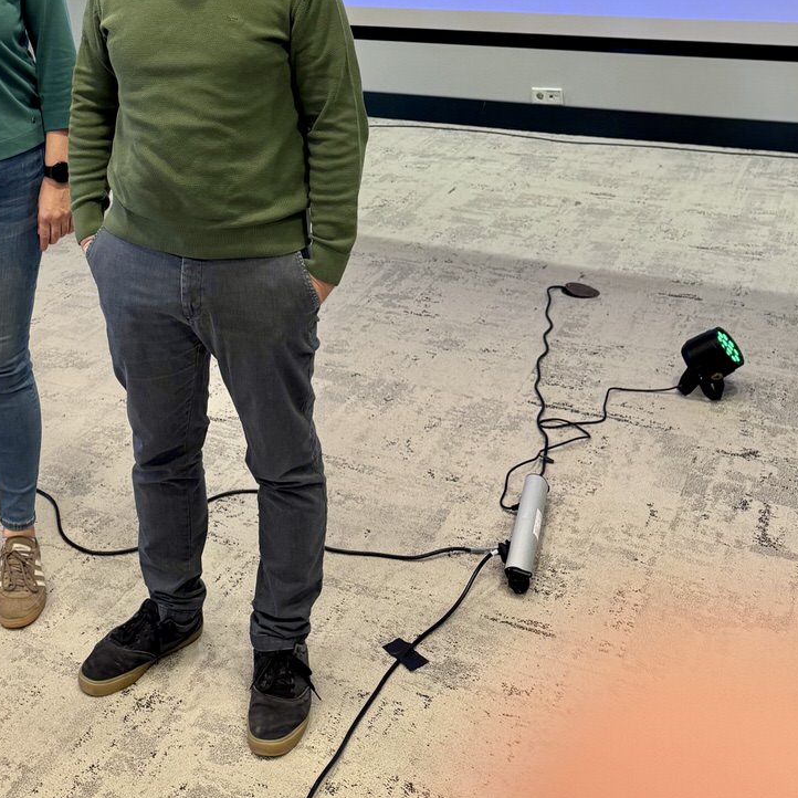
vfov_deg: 32.5
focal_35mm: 47
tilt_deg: -6.8
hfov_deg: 34.9
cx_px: 159
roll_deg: +3.0
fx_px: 1226
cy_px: -40
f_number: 1.78
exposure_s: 1/50
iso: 200
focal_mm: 6.76
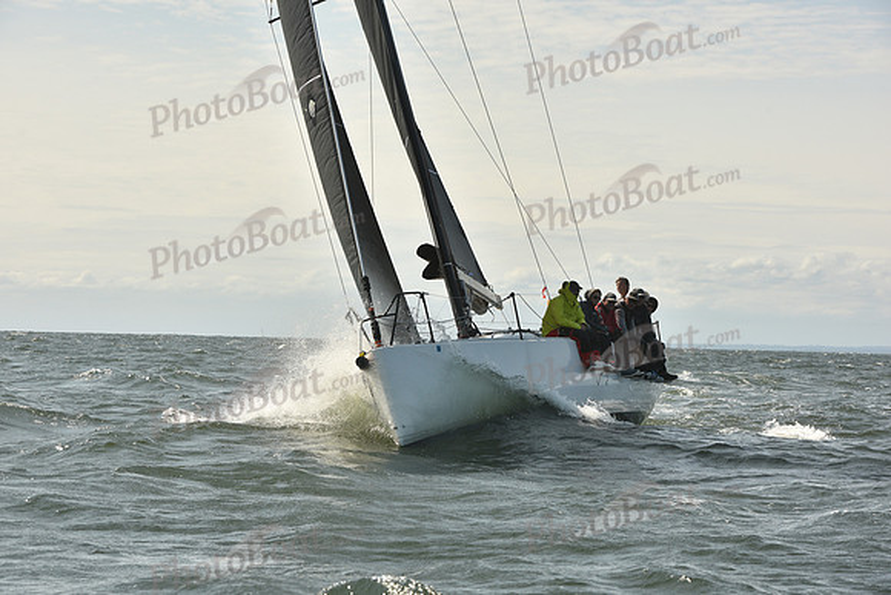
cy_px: 298
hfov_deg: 18.6
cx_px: 446
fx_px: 2723
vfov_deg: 12.5
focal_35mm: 110
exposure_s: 1/800
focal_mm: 110
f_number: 10
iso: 250
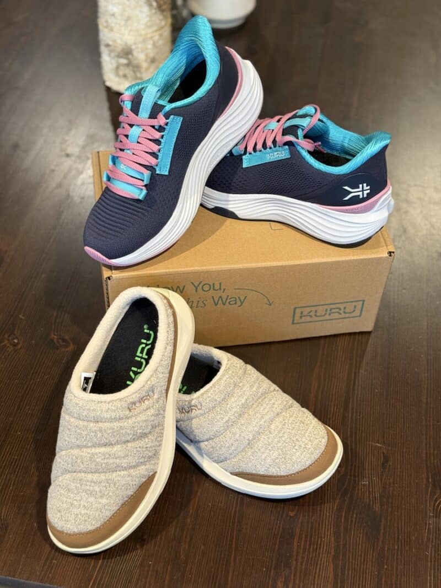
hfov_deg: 30.3
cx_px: 220
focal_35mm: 48
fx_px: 816
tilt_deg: -47.4
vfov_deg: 39.7
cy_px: 294
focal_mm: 6.76
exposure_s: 1/40
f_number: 1.78
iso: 200
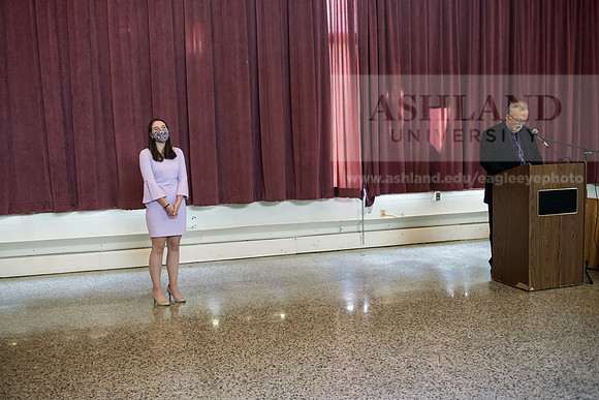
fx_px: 553
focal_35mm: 33
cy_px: 201
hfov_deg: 56.8
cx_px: 278
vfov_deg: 39.7
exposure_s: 1/200
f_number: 3.5
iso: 2500
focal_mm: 31
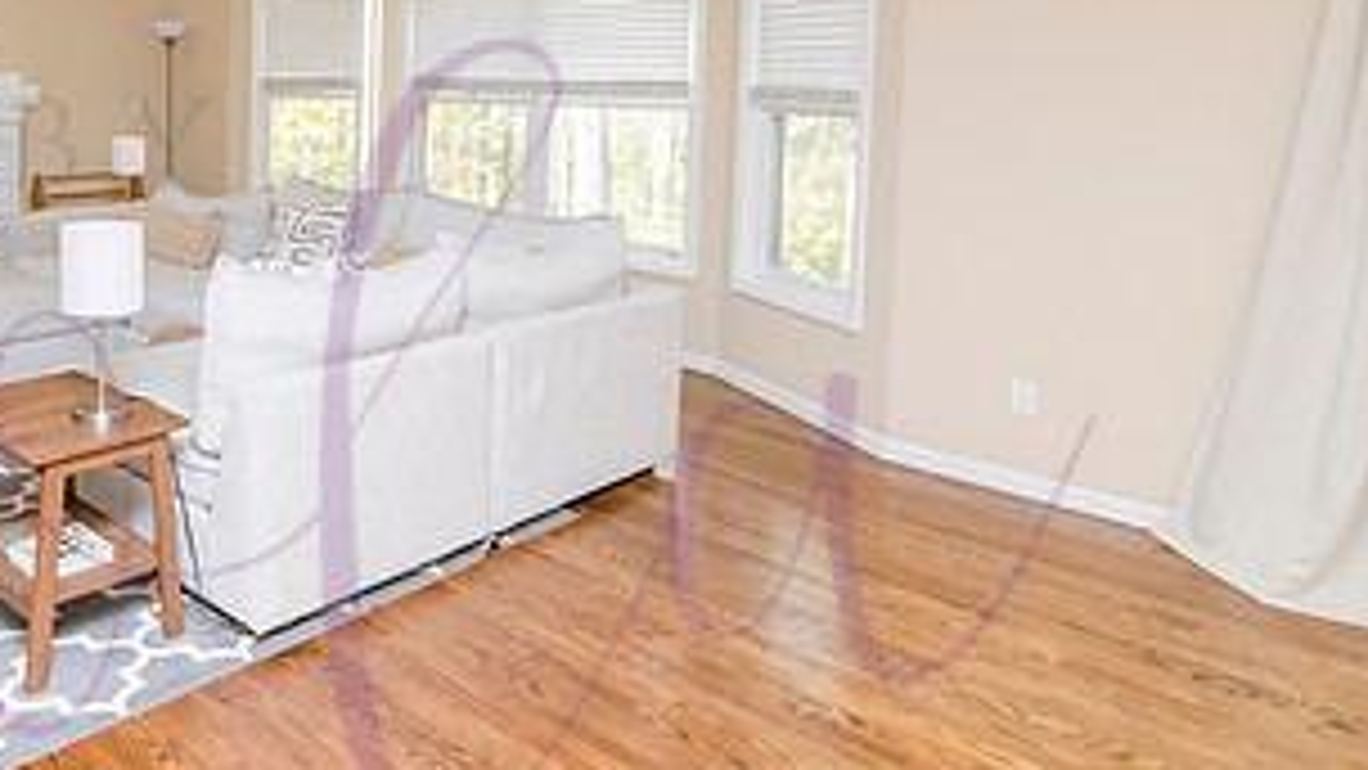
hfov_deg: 59.9
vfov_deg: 39.5
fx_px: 1016
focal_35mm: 28
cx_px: 194
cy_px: 133
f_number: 4
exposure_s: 1/500
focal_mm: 14
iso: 800
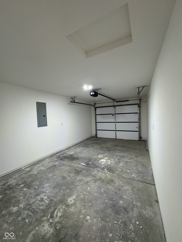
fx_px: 98
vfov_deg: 102.1
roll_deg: +2.8
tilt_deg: -3.3
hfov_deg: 85.7
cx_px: 91
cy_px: 121
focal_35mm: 14
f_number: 2.2
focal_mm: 2.22
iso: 320
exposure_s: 1/60
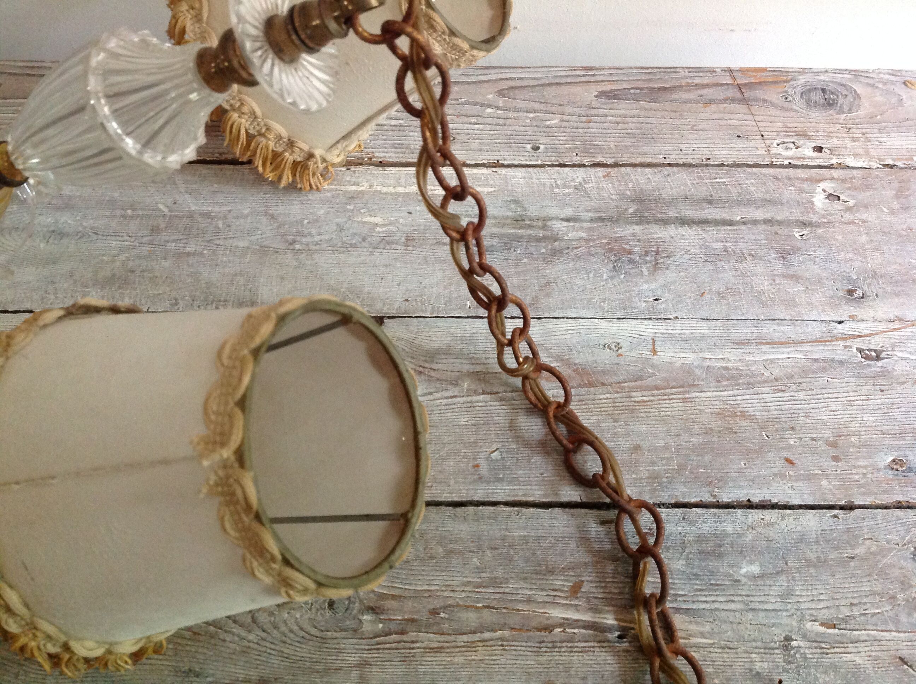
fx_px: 925
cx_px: 458
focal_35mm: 35
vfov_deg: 40.6
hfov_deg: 52.7
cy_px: 342
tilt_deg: -58.4
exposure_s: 1/15
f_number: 2.4
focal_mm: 4.28
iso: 320
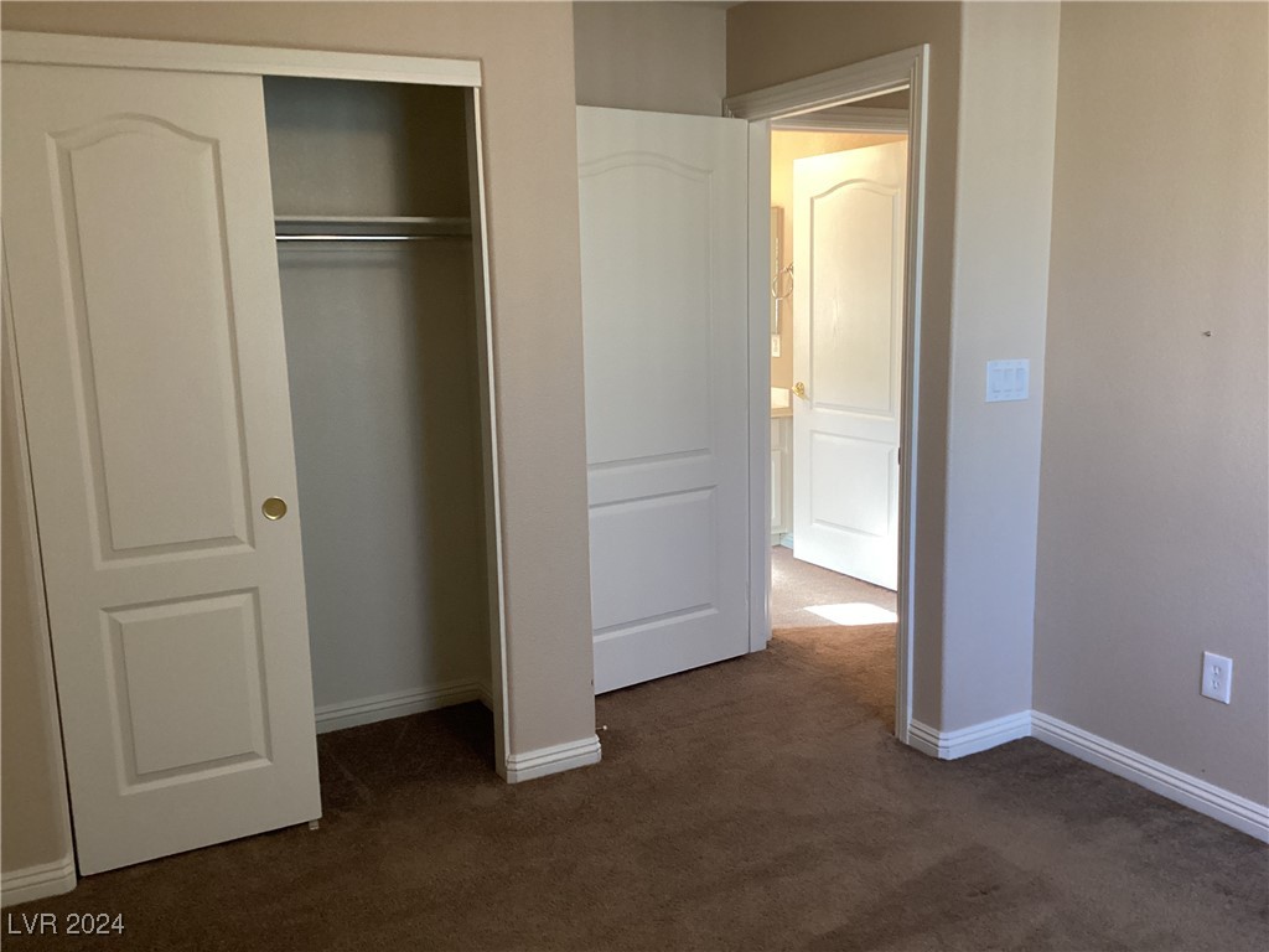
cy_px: 476
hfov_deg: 58.4
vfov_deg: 45.4
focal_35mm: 31
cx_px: 634
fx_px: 1136
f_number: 2.4
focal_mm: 3.3
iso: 320
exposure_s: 1/60
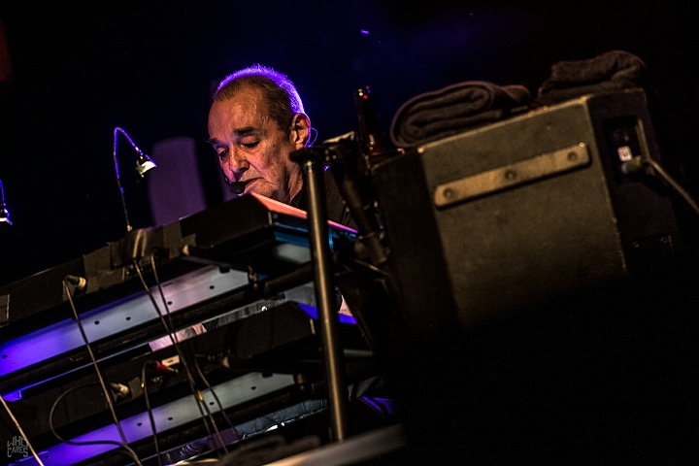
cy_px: 233
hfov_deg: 6.9
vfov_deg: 4.6
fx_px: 5825
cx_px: 350
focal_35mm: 300
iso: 1250
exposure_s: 1/100
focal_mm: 200
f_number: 2.8
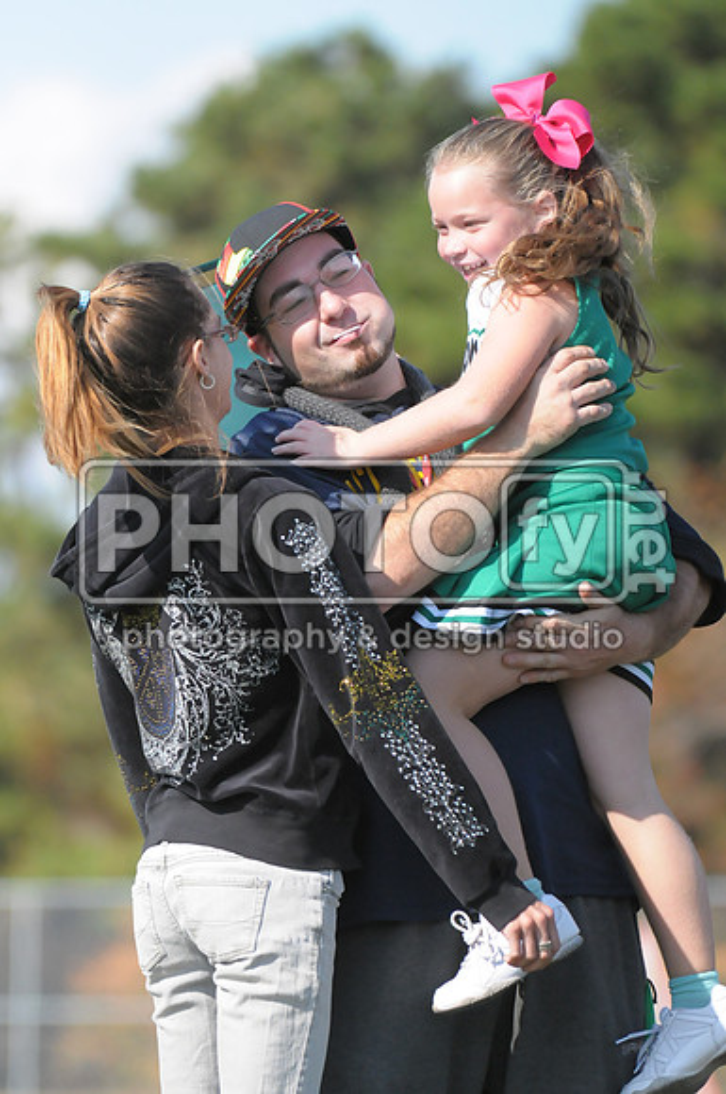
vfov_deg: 6.9
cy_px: 547
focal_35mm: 300
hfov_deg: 4.6
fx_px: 9102
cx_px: 363
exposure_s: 1/6400
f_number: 4
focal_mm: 200
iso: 1600
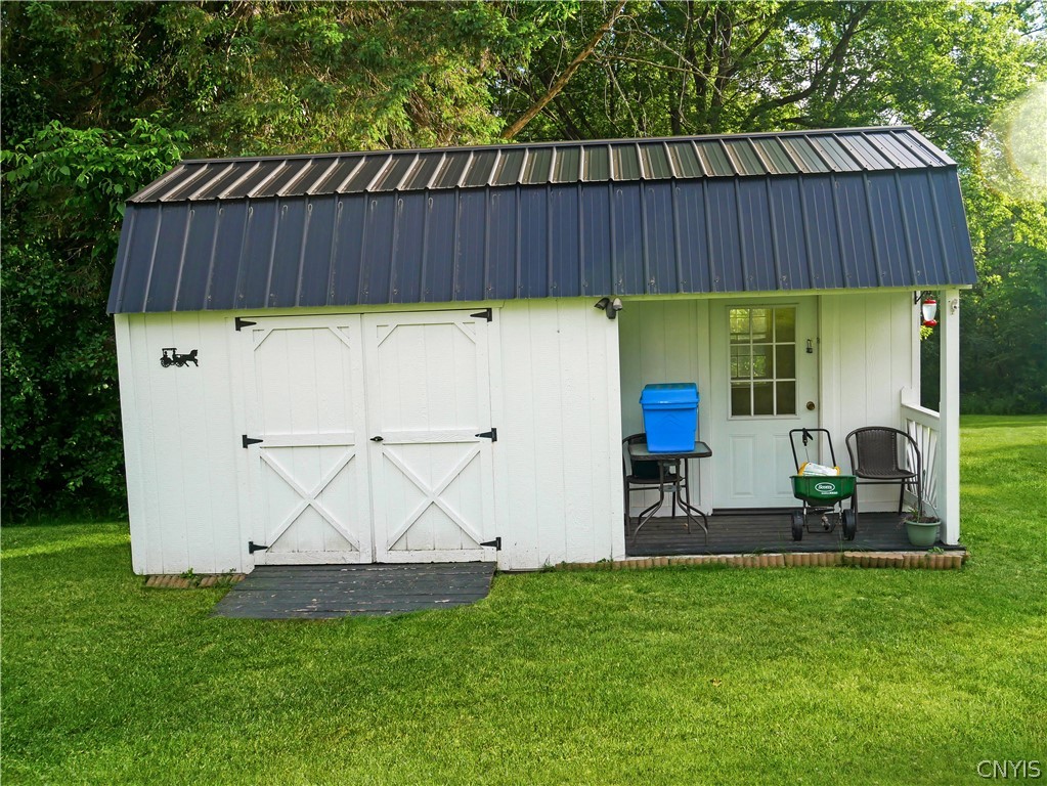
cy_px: 393
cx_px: 524
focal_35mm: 34
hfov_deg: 53.9
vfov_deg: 41.8
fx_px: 1029
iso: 200
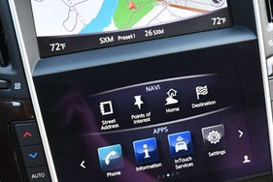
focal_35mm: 82
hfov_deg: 24.7
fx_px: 622
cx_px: 129
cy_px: 69
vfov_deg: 16.7
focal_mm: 18
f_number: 3.5
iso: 800
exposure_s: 1/250
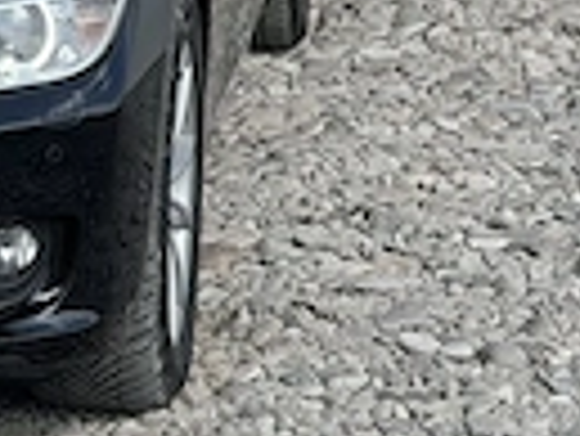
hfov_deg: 8.8
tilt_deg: -2.7
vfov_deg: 6.5
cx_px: -4
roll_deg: -0.8
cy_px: -472
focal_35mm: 223
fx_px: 3740
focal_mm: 6.76
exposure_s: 1/2146
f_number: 1.78
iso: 64
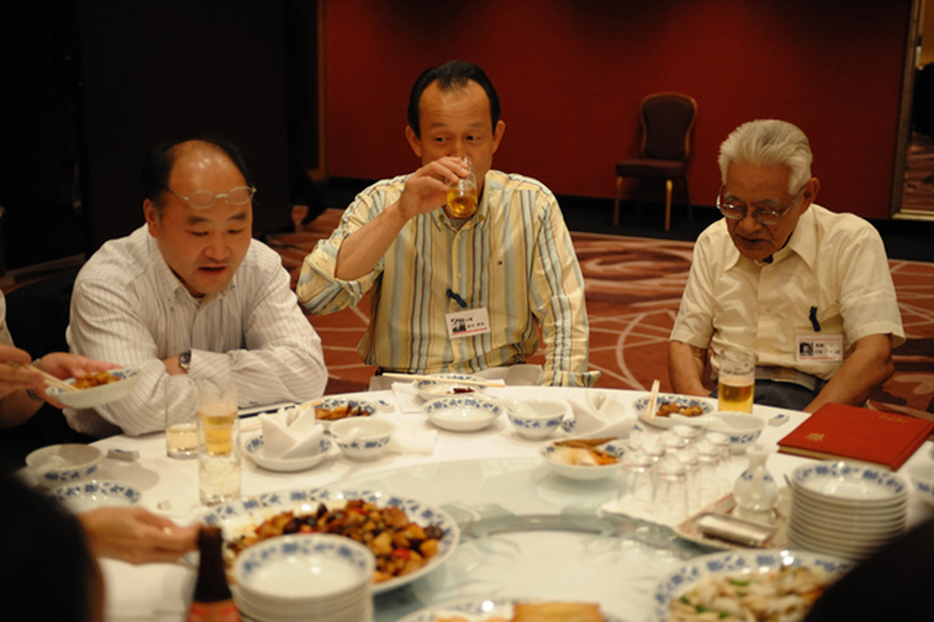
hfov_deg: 38.2
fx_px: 1348
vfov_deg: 26.0
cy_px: 311
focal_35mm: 52
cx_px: 467
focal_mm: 52
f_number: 2.8
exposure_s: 1/125
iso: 2500
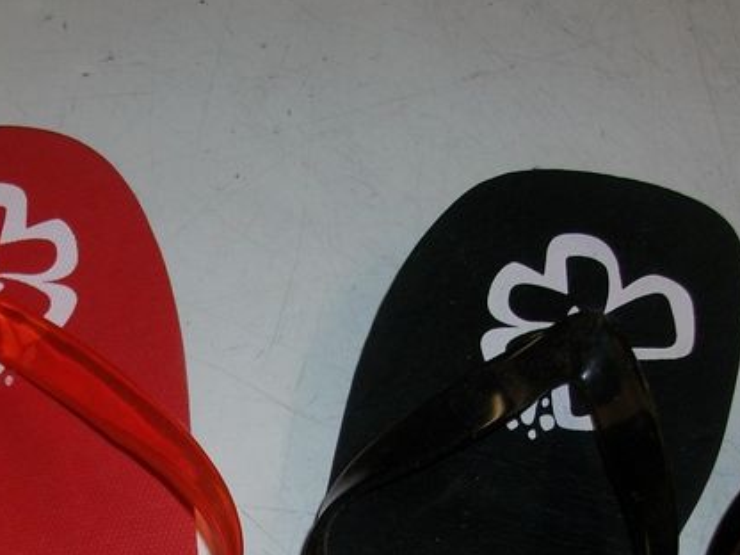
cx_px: 215
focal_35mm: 77
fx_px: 1646
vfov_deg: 18.3
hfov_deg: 25.1
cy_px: 630
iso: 80
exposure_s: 1/40
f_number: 2.9
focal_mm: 5.7
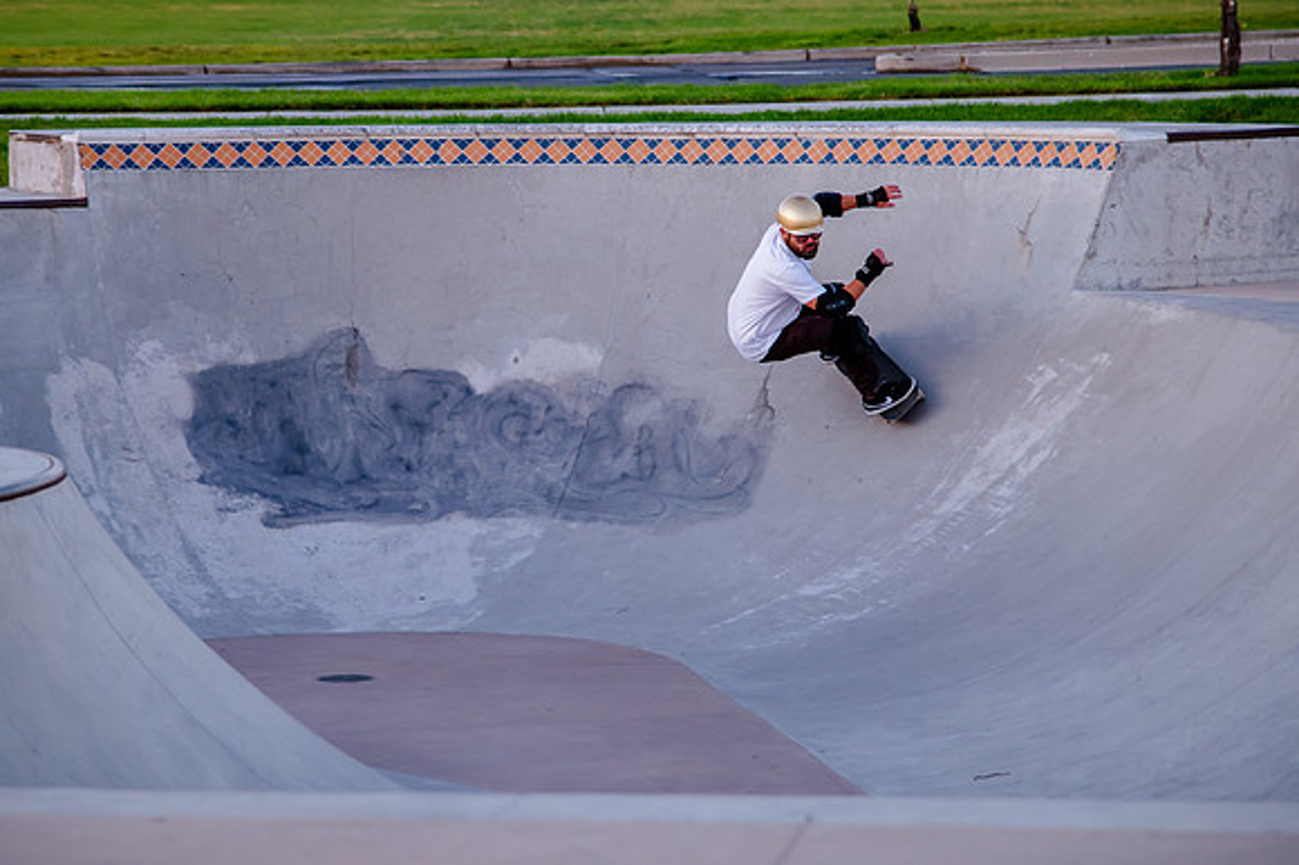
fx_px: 5272
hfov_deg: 14.0
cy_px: 376
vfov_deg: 9.4
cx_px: 577
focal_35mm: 146
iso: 1250
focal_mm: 110
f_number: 4
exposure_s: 1/250
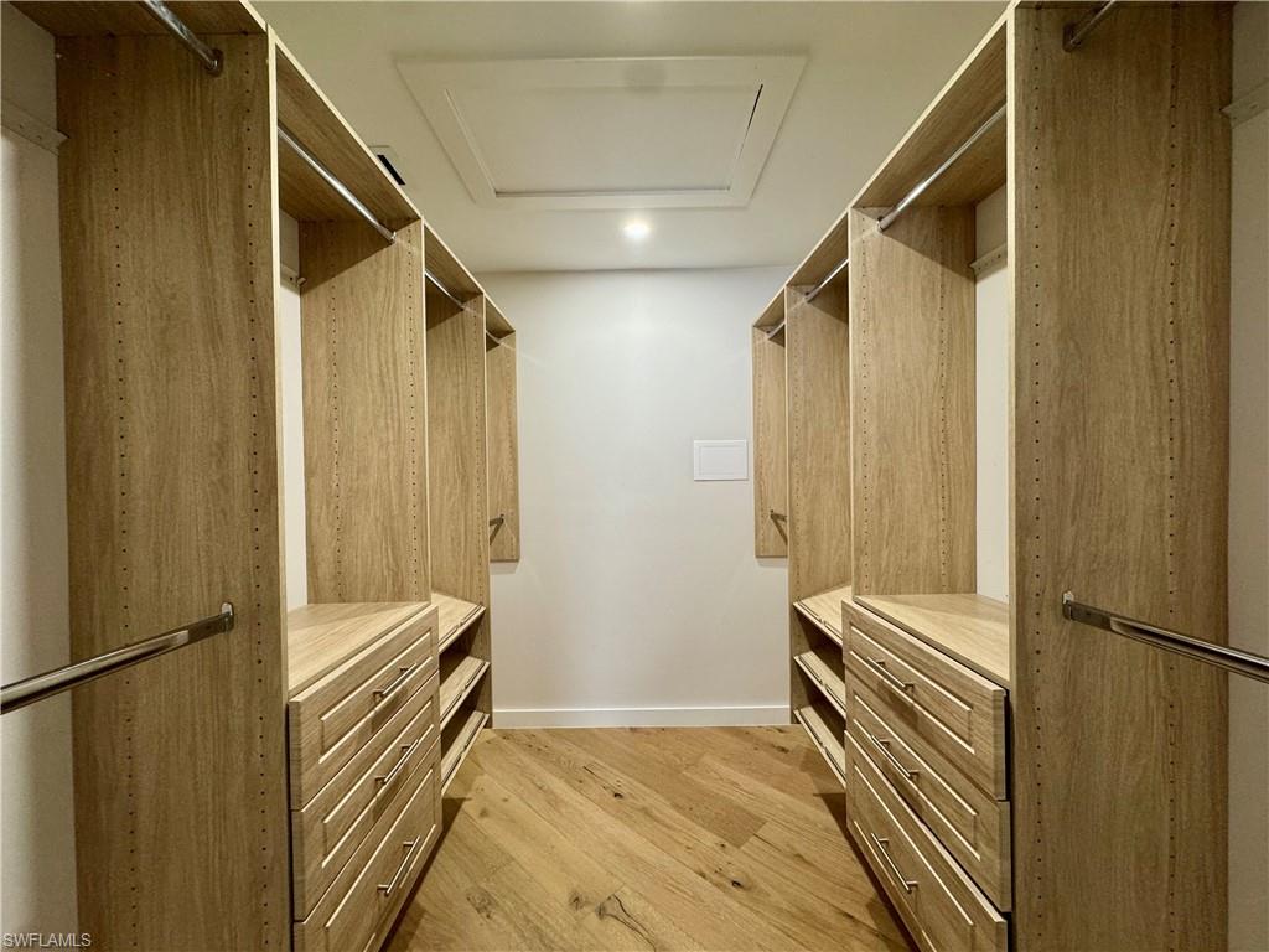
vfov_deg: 85.7
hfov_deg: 102.1
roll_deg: +1.6
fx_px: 513
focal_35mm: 14
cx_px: 634
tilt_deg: -0.9
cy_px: 476
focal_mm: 2.22
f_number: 2.2
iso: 200
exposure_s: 1/60
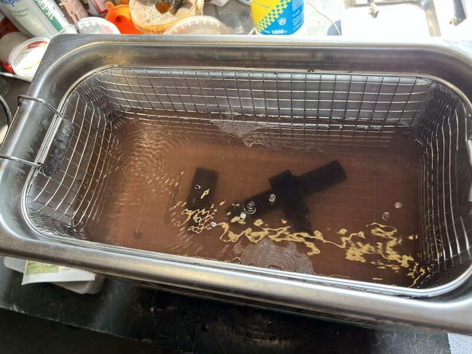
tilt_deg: -64.6
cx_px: 236
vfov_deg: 53.1
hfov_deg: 67.3
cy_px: 177
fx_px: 355
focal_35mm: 26
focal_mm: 5.7
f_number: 1.5
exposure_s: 1/133
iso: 64
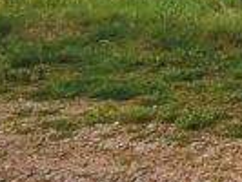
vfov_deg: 10.3
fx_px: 917
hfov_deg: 11.4
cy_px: -200
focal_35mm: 131
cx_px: 650
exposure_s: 1/516
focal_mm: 2.26
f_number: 2.2
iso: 50
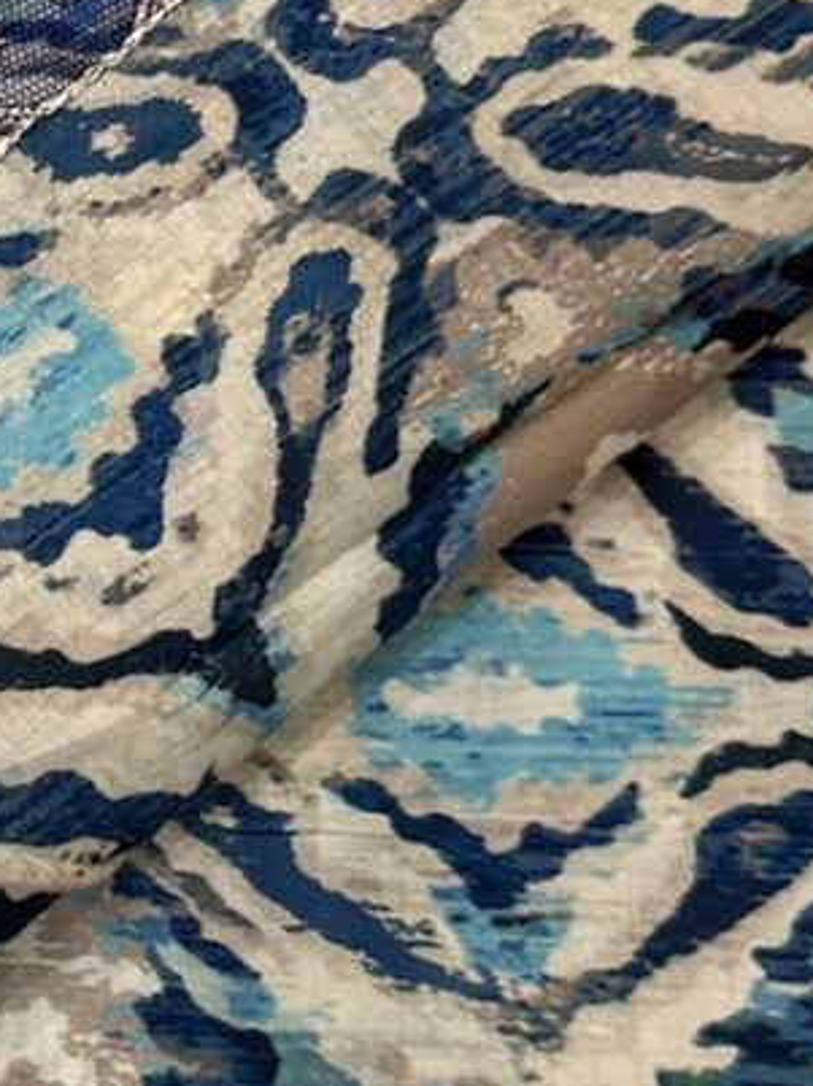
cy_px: 327
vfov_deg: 12.9
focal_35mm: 153
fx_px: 4796
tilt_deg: -80.2
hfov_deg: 9.3
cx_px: -621
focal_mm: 6.76
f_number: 1.78
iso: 125
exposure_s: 1/50
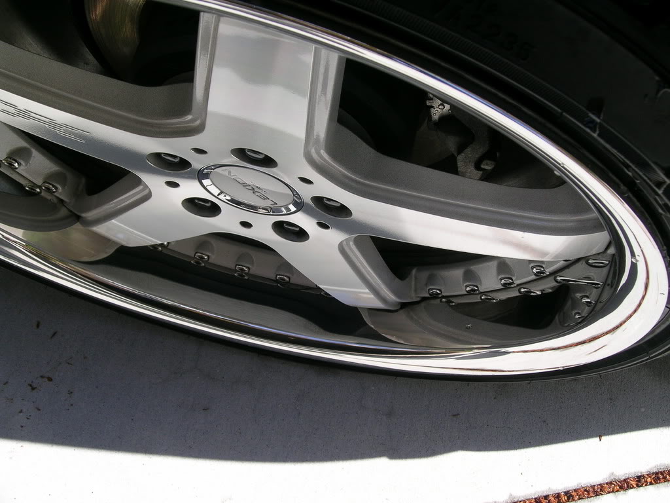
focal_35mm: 39
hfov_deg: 47.9
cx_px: 335
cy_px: 252
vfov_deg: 36.8
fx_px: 755
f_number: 5.5
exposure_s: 1/164
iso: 50
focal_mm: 8
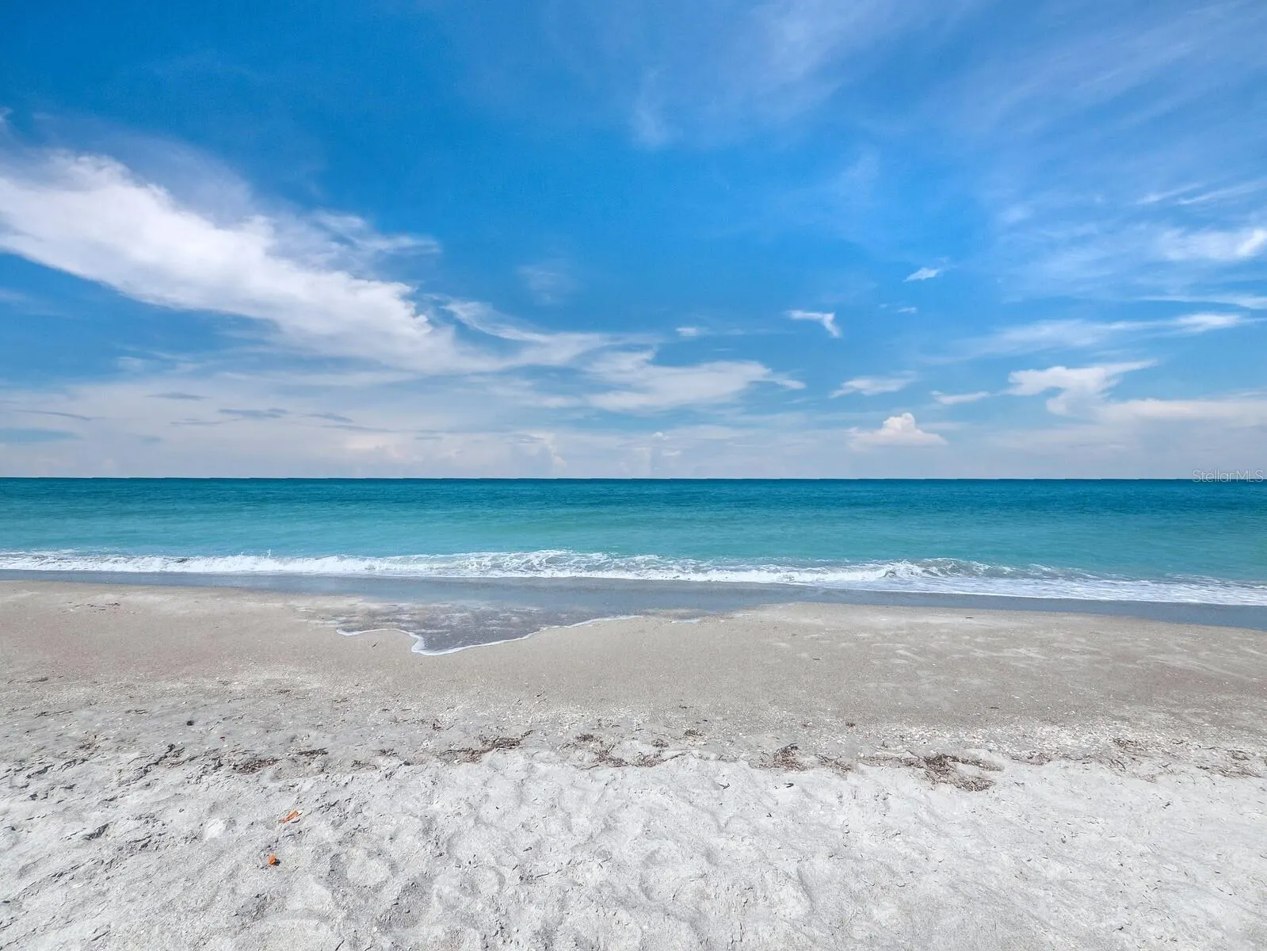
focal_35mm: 14
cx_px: 634
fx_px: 513
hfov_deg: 102.1
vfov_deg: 85.7
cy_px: 476
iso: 400
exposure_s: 1/2000
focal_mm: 7
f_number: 8
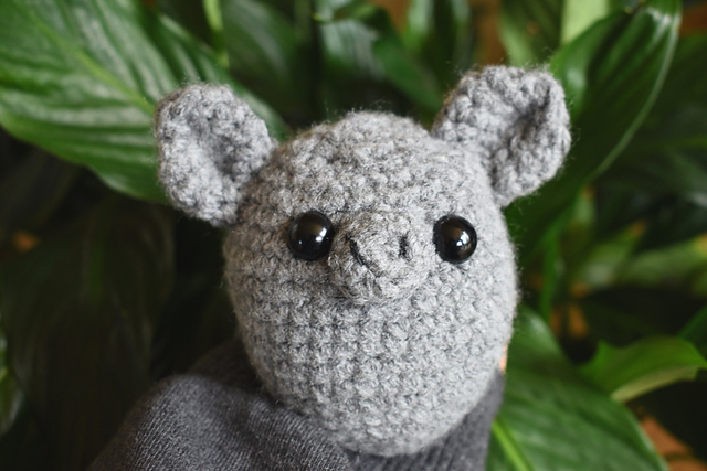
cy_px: 236
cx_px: 354
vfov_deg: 22.6
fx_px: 1179
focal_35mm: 60
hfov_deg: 33.4
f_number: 4.8
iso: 640
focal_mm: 40
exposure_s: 1/60
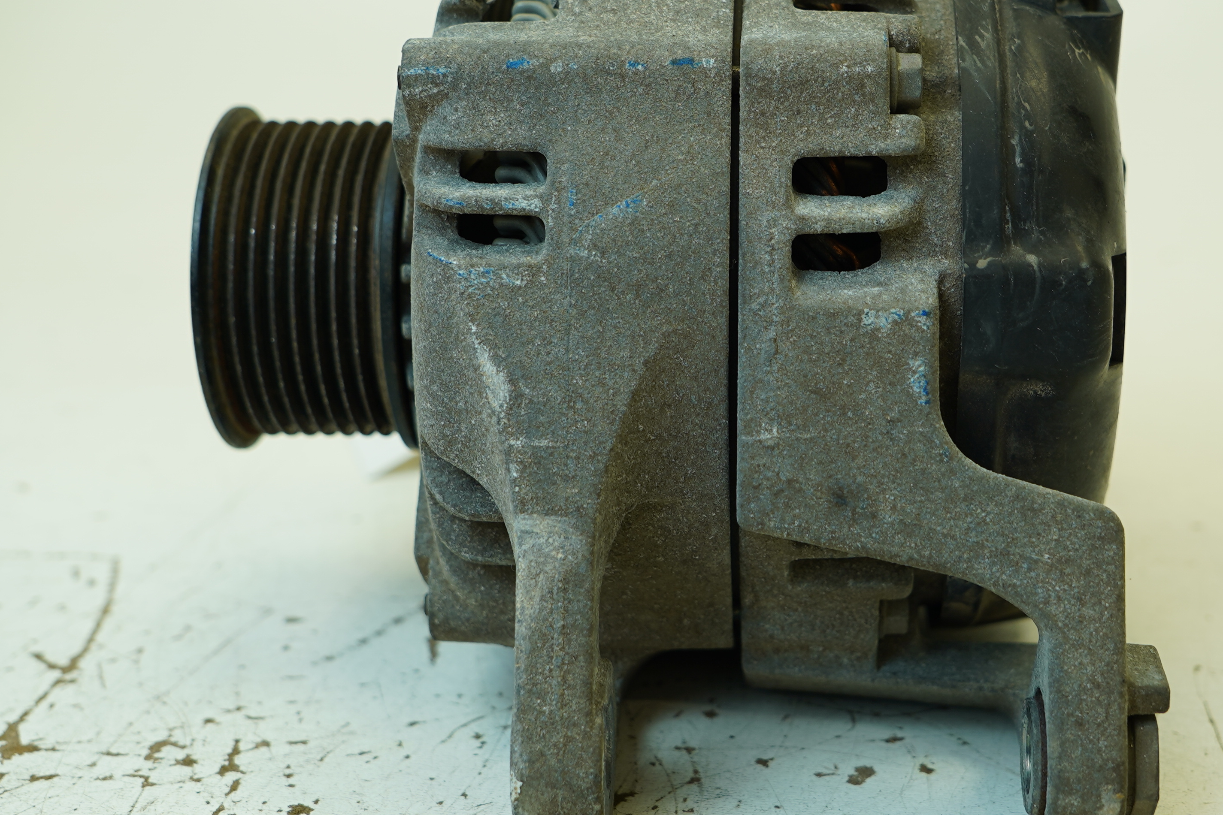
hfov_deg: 34.3
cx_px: 756
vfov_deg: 23.4
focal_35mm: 58
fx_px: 1970
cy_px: 347
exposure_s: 1/60
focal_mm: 28
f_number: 4
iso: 100
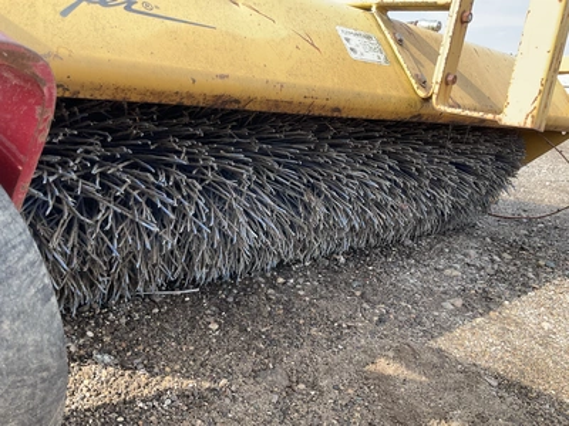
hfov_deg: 61.7
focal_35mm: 29
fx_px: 477
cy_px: 213
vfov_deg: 48.2
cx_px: 284
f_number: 1.8
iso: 25
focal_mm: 3
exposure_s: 1/255
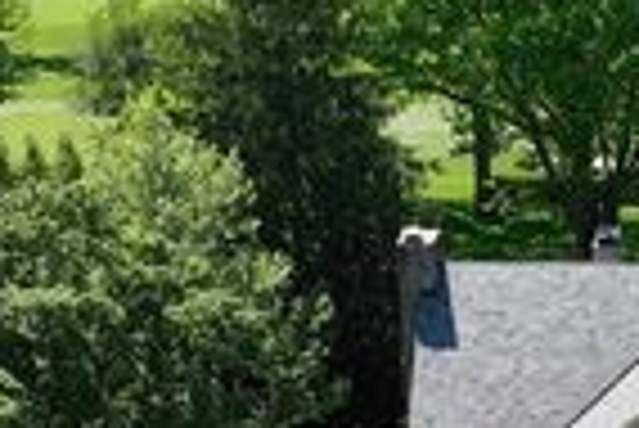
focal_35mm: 88
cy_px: 466
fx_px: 1564
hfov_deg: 22.1
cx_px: 662
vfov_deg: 15.2
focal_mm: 12.29
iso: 200
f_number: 2.8
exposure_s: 1/2000
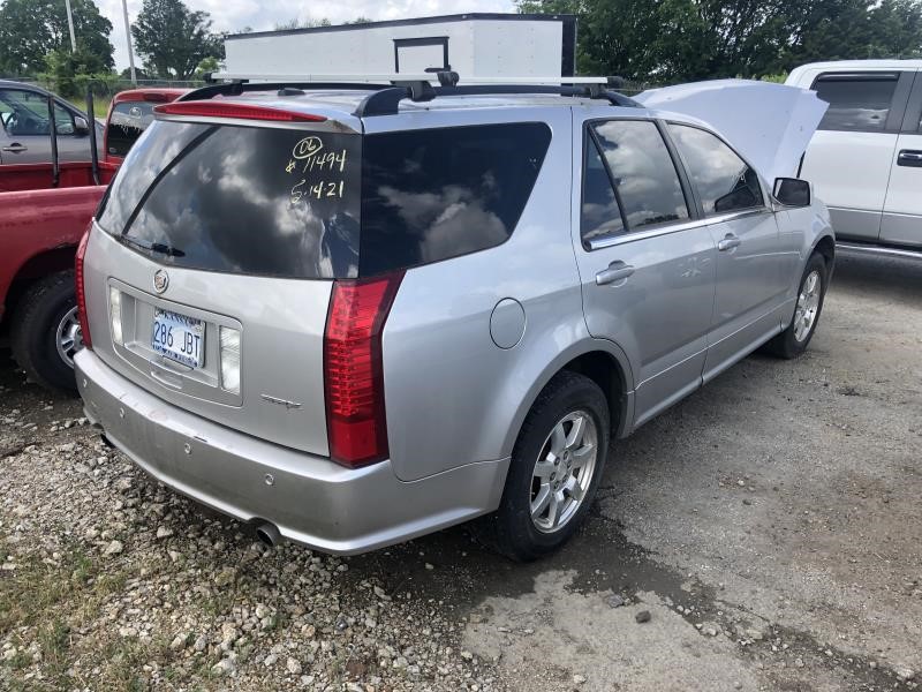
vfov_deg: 49.7
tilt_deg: -18.3
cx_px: 461
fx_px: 746
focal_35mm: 28
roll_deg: -1.0
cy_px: 346
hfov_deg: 63.4
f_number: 1.8
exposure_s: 1/649
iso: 20
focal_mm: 3.99
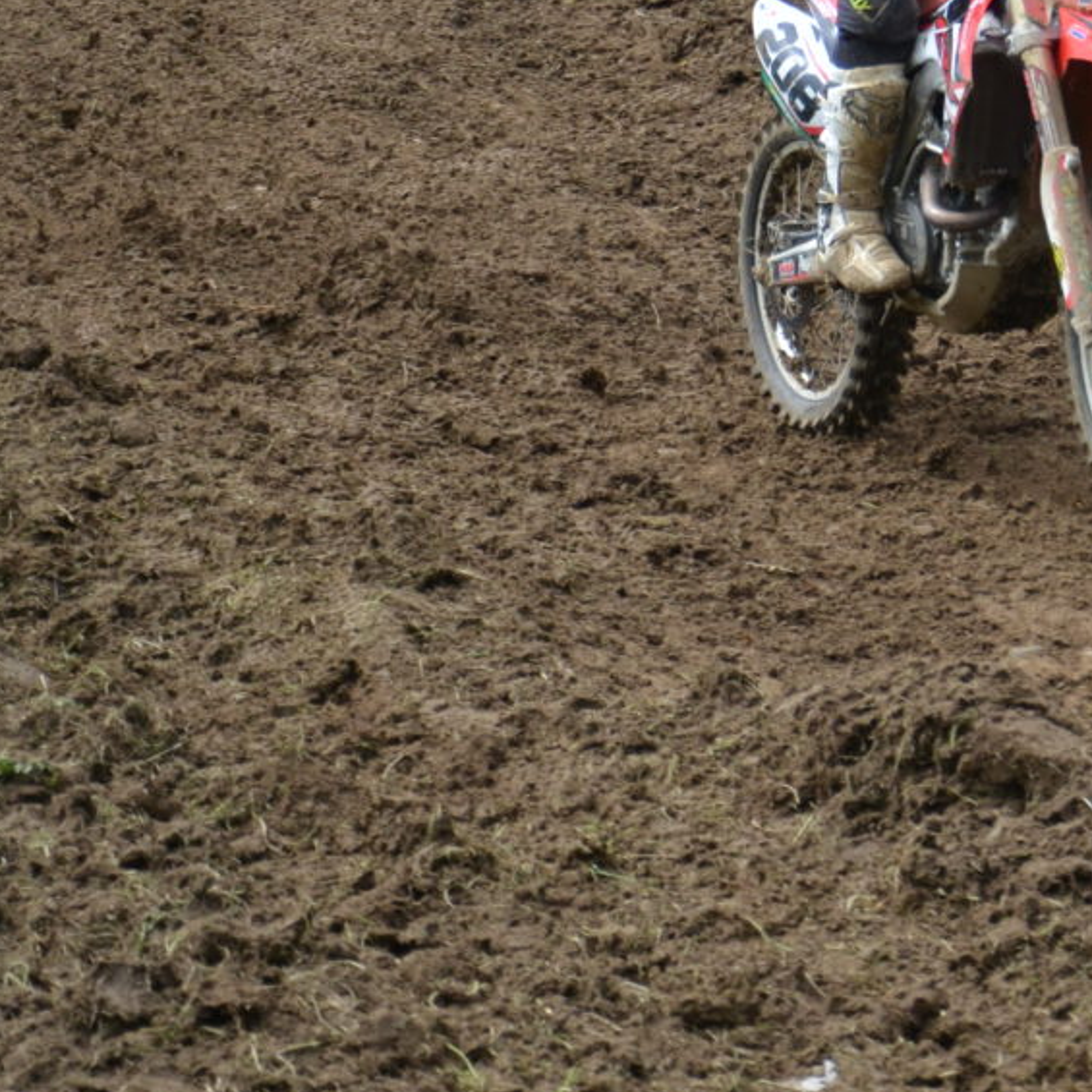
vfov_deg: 8.8
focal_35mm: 199
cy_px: 230
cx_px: 1446
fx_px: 7102
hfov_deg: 8.7
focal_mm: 52
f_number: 5
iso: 400
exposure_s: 1/1250
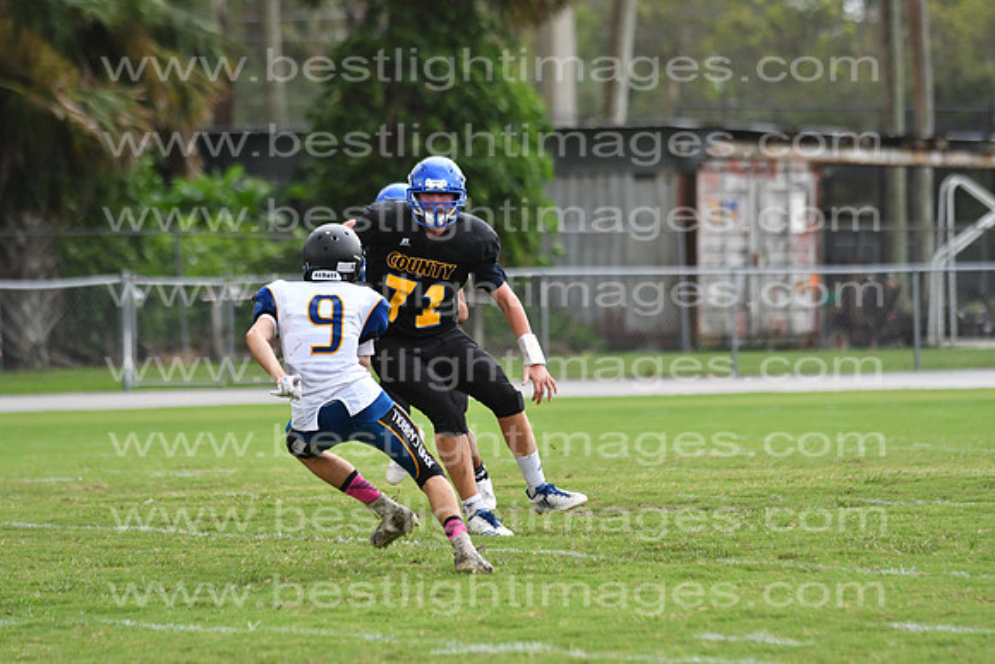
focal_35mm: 210
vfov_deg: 6.5
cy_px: 332
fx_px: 5805
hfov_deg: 9.8
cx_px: 498
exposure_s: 1/1250
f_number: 3.5
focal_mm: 140
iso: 1000
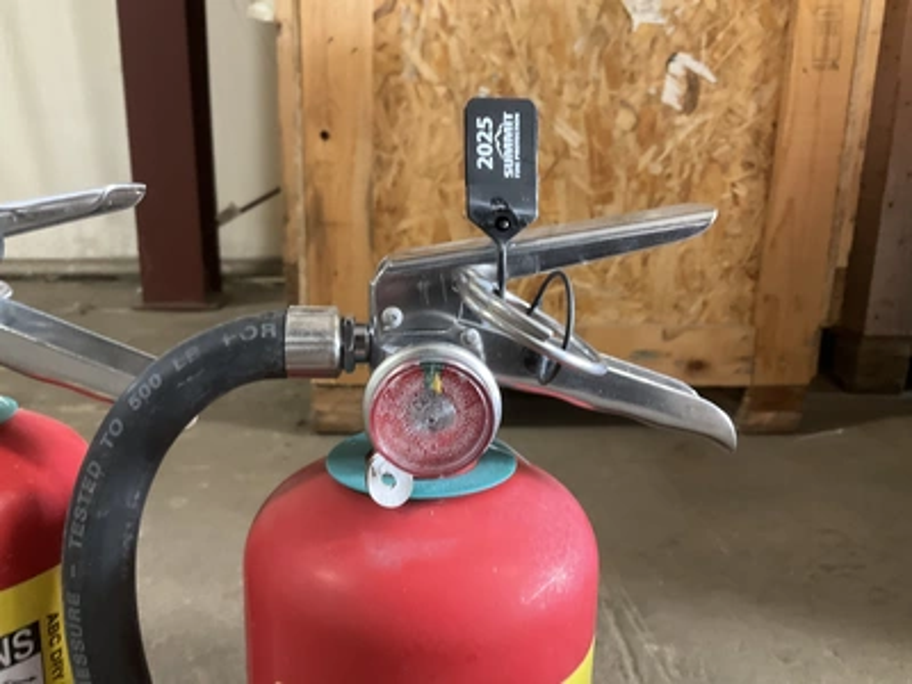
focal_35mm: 29
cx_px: 456
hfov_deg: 61.7
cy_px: 342
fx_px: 764
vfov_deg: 48.2
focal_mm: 3
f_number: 1.8
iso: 250
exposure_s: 1/40
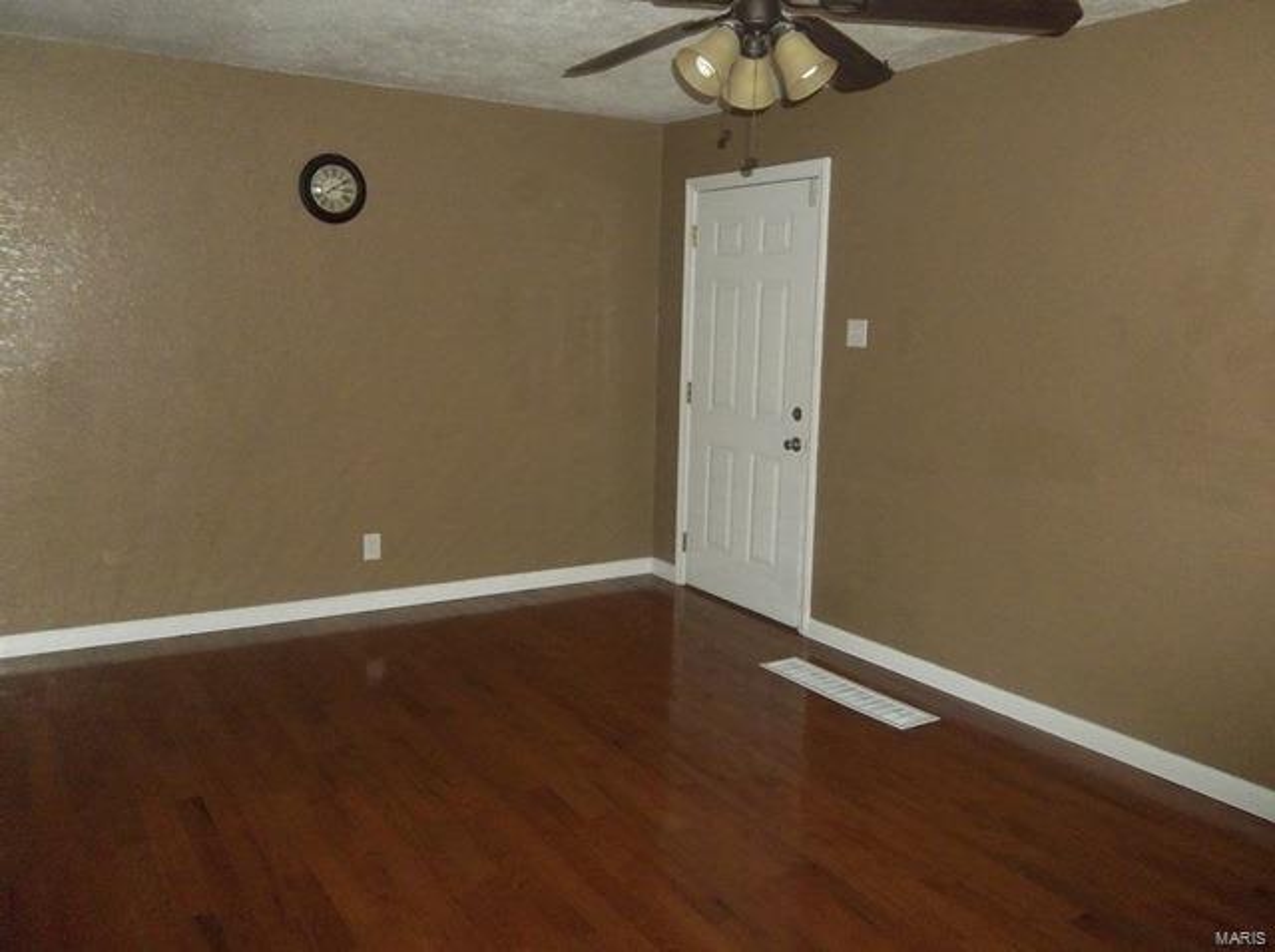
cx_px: 638
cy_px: 476
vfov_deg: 51.2
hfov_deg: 65.4
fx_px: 993
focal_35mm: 27
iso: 400
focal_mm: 4.9
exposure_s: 1/30
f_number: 3.5
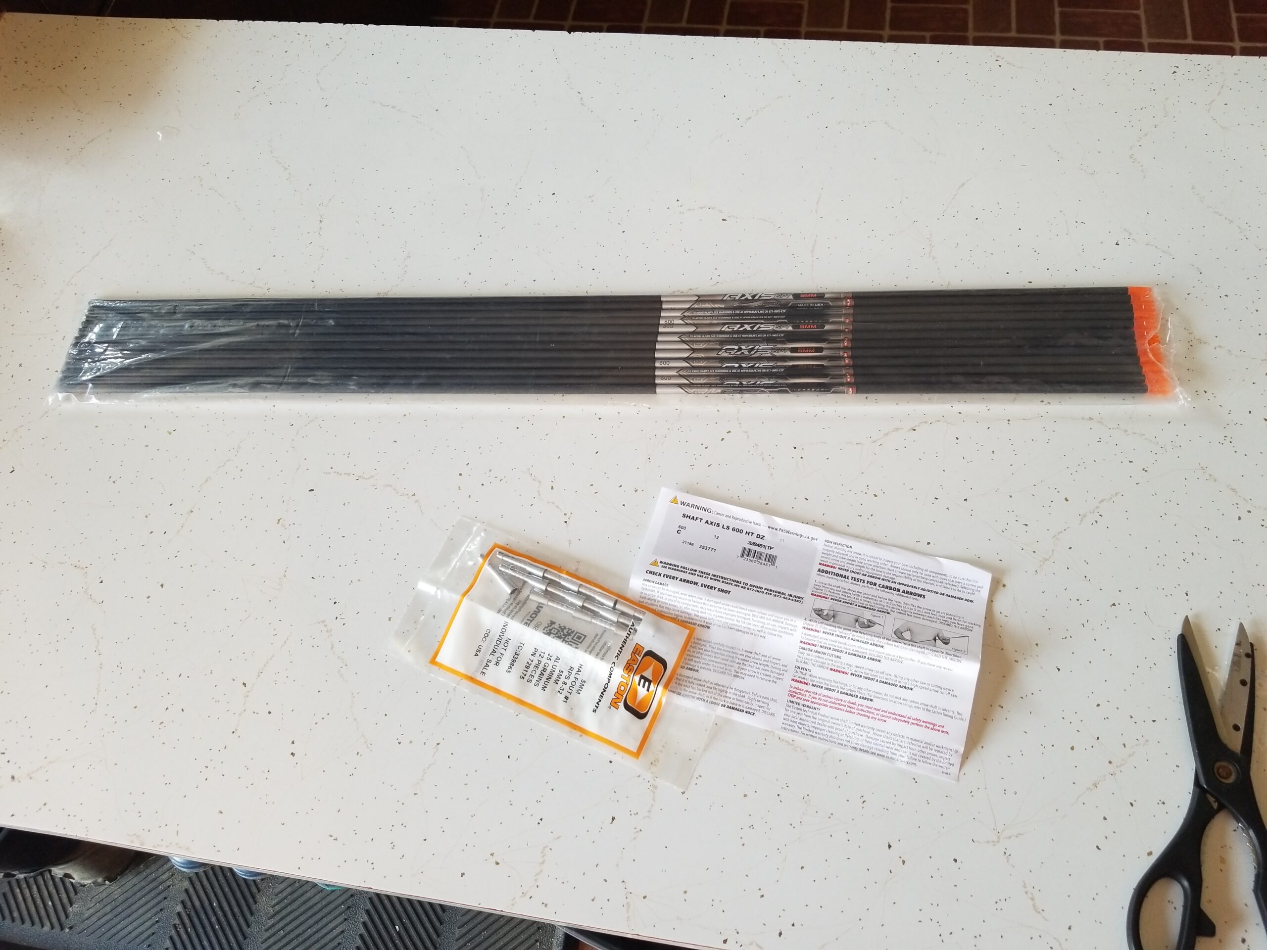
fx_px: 952
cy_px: 475
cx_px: 634
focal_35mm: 26
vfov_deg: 53.1
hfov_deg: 67.3
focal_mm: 4.25
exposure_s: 1/60
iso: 80
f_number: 1.7
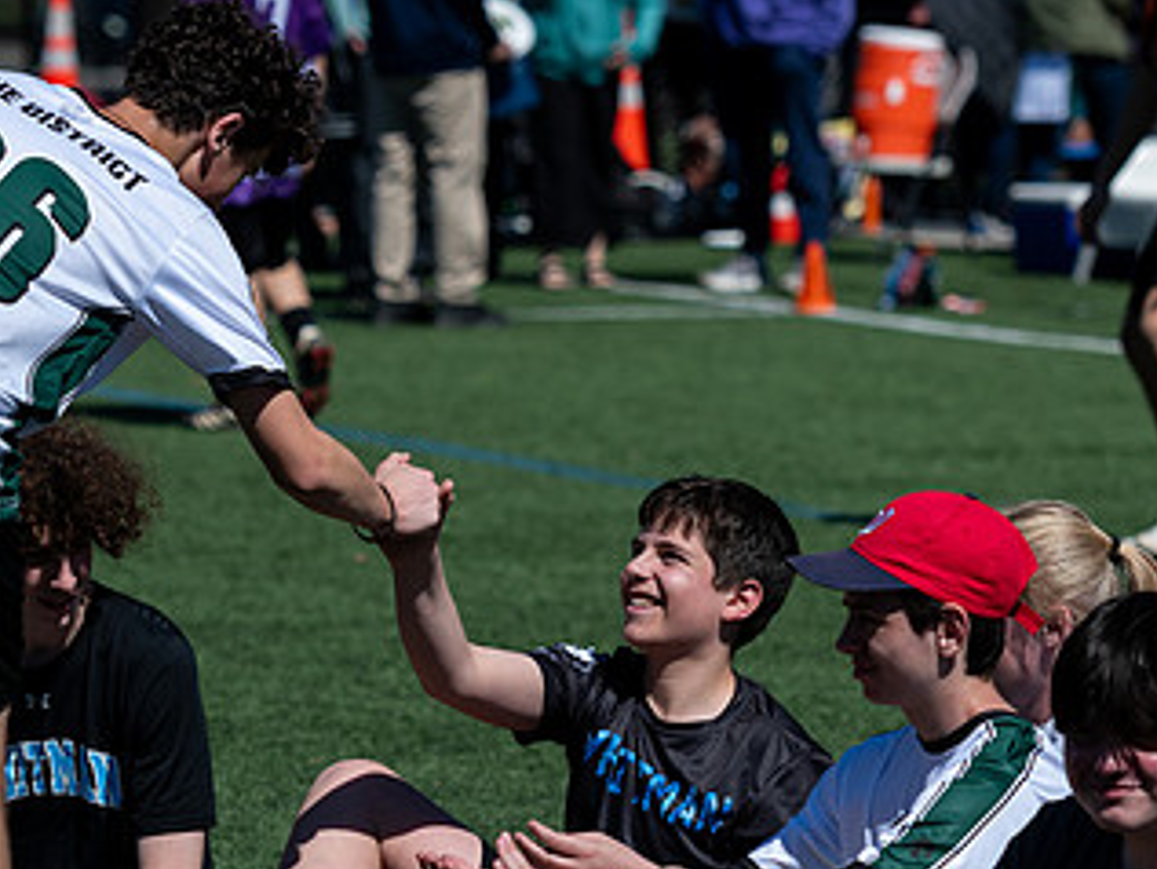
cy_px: 532
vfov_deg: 5.5
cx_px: 434
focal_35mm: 268
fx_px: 8961
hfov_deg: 7.4
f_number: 4.5
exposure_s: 1/3200
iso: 160
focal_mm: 120
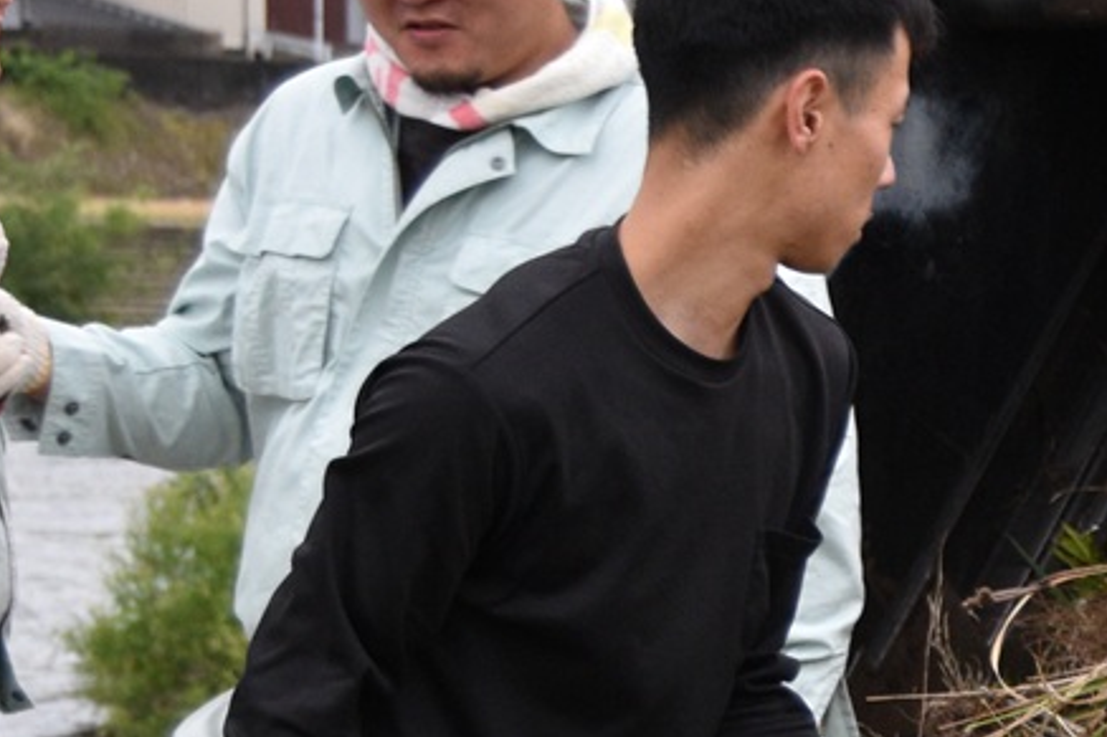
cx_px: 1510
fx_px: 6332
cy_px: 729
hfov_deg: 9.8
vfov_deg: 6.6
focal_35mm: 206
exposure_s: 1/250
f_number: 4.5
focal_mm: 40
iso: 1000
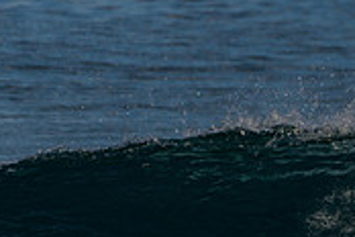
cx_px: 465
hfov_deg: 1.0
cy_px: 274
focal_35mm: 2042
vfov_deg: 0.7
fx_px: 20135
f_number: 5.6
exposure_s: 1/2000
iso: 110
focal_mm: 500
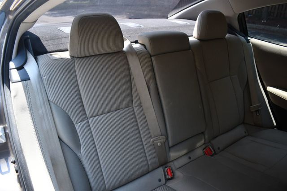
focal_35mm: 27
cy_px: 96
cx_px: 144
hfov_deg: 67.4
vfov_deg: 47.9
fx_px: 215
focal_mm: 18
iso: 400
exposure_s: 1/250
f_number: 4
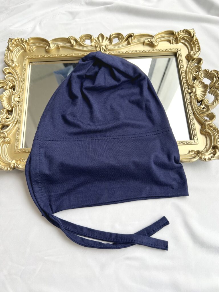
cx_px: 110
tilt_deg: -70.5
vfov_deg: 67.3
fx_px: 219
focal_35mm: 26
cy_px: 146
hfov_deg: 53.1
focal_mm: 5.7
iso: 50
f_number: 1.5
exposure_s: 1/575
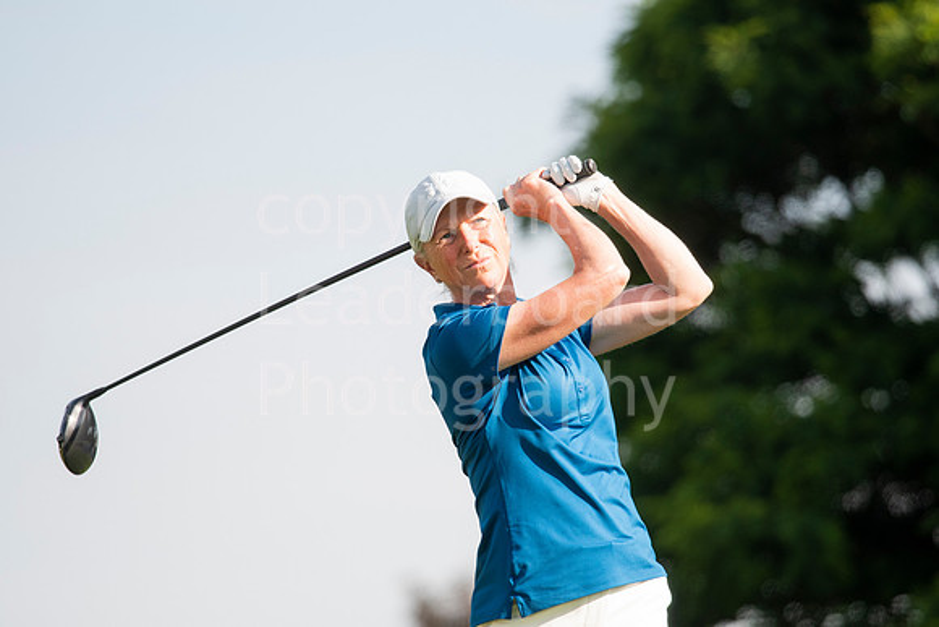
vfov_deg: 3.1
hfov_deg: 4.6
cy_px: 314
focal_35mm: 450
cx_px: 470
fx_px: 11740
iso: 400
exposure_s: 1/2000
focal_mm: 300
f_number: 4.5
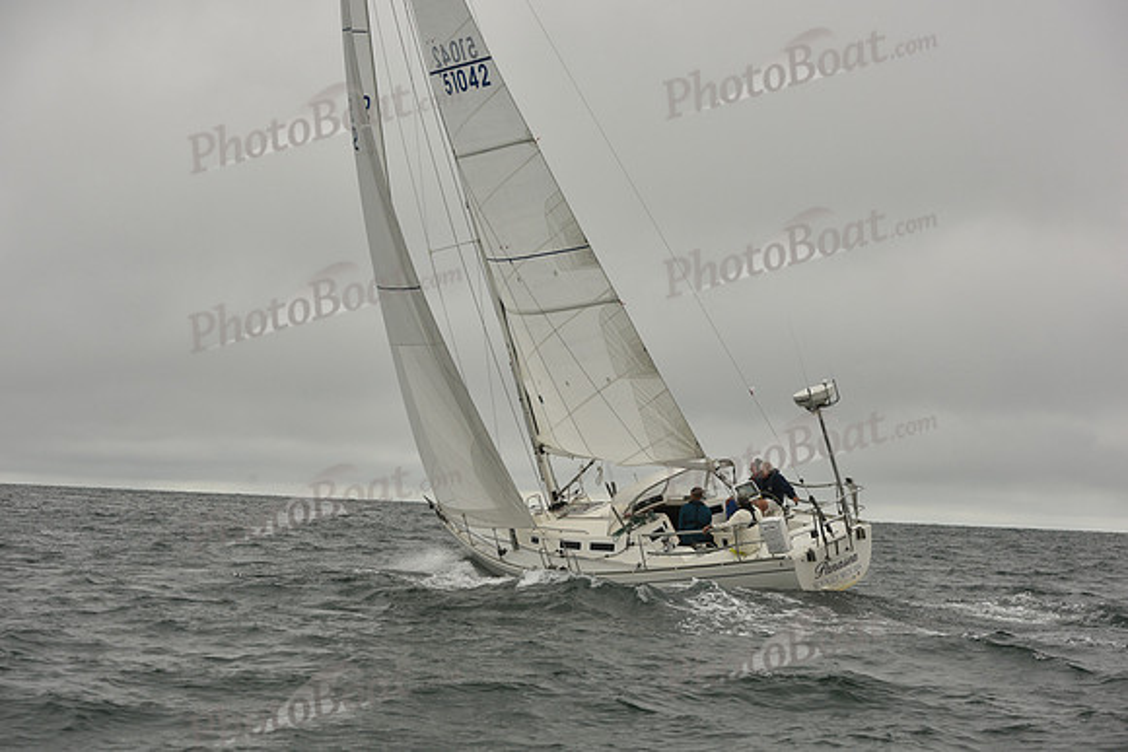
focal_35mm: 70
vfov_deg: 19.5
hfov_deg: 28.8
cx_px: 564
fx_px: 2194
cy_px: 376
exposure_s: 1/800
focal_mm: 70
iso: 320
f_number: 7.1
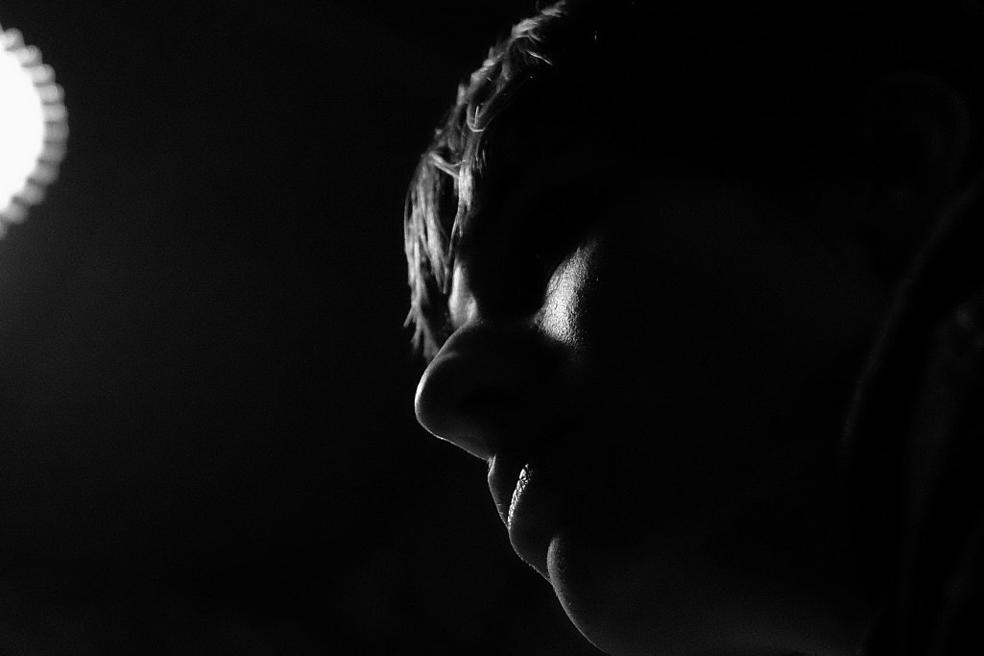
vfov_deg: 21.2
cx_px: 353
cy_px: 339
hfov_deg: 31.3
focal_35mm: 64
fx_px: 1749
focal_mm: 27
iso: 6400
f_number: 3.2
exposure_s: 1/640
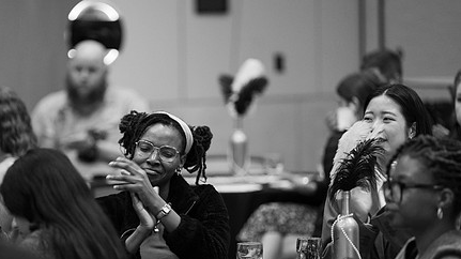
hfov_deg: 7.7
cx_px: 153
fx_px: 3446
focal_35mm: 282
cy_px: 164
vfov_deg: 4.3
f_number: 2.8
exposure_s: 1/100
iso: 3200
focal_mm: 200
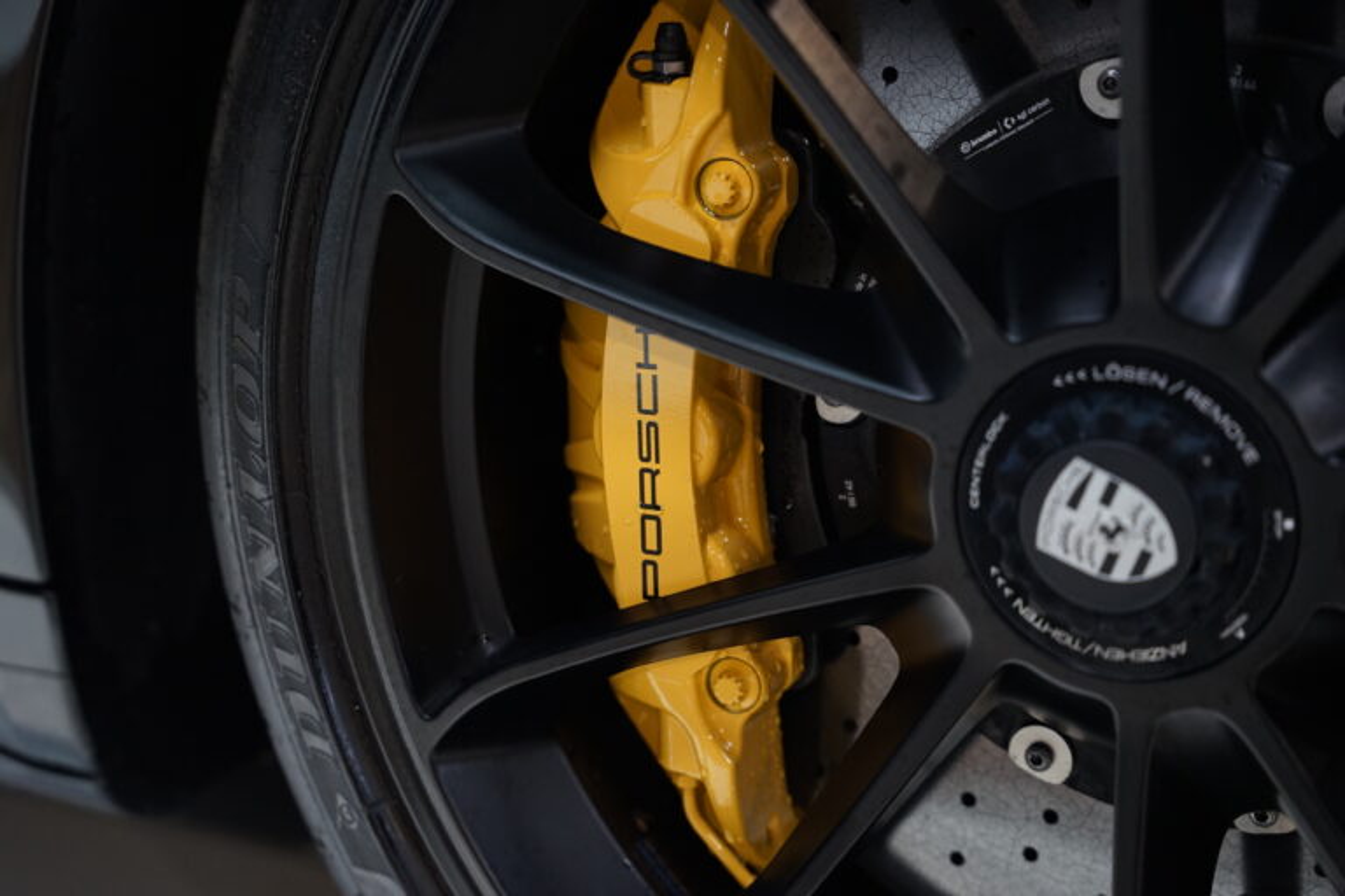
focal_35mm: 70
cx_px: 672
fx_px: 2615
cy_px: 448
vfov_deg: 19.5
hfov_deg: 28.8
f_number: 2.8
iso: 1250
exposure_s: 1/80
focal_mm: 70
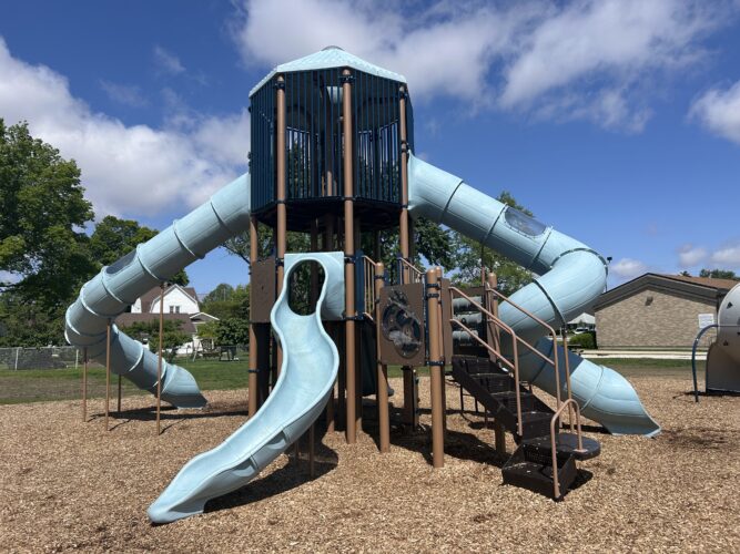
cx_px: 370
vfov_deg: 53.0
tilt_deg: +6.2
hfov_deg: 67.3
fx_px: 556
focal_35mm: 26
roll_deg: +1.1
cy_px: 277
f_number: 1.5
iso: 50
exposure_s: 1/5882
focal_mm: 5.7
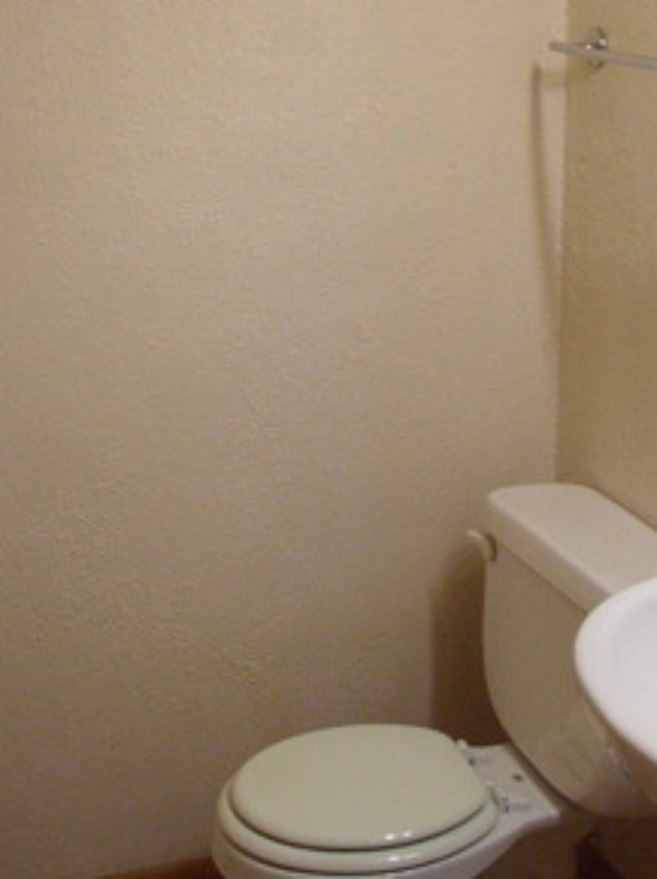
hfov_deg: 23.2
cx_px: 378
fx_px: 1597
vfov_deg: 30.7
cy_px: 391
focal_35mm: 63
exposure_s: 1/60
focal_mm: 6.3
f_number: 2.9
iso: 400
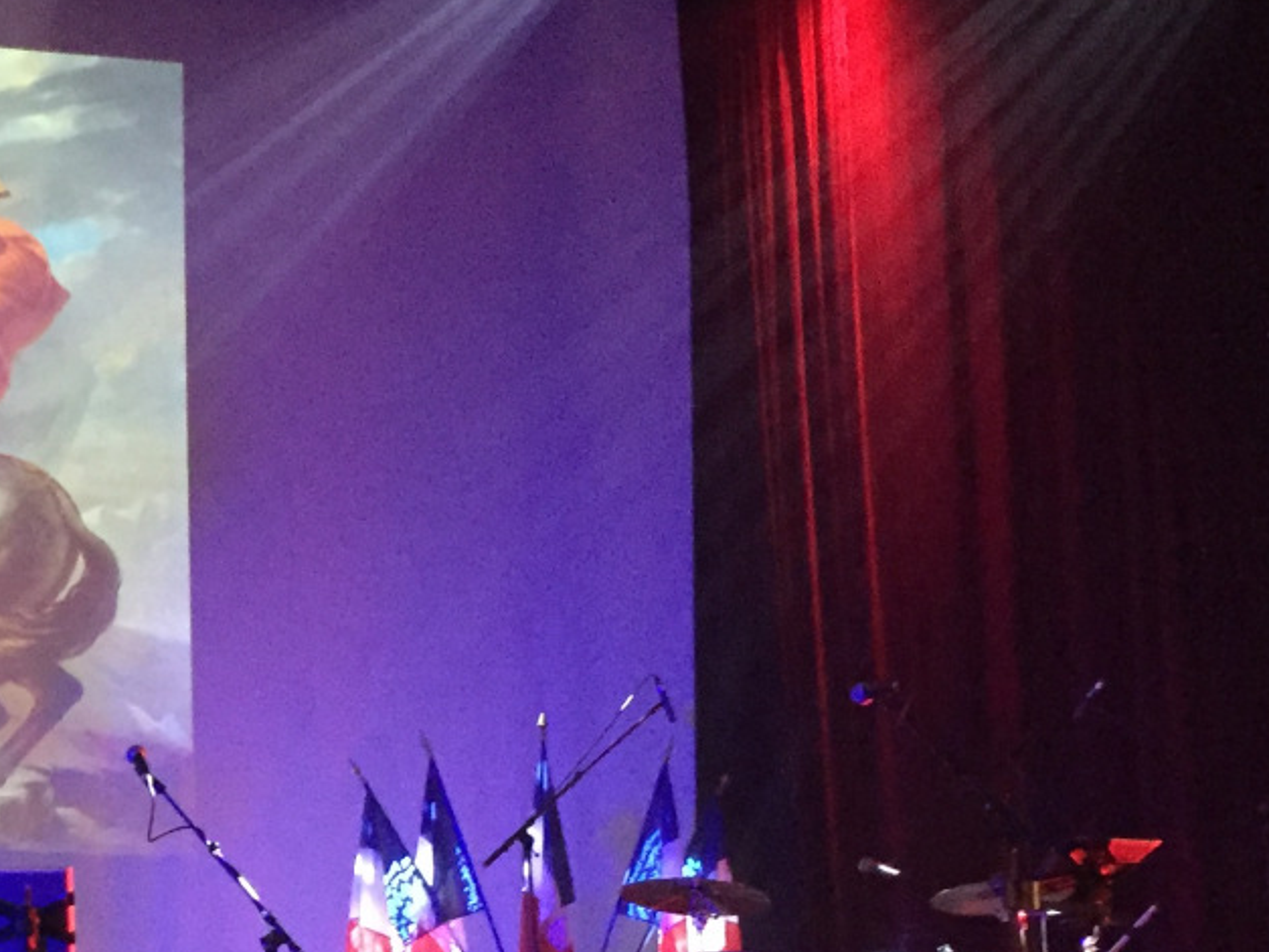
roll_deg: -1.0
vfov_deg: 19.5
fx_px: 2712
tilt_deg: +9.5
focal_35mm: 74
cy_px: 853
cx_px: -103
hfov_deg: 24.7
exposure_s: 1/17
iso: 320
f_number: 2.2
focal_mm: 4.15
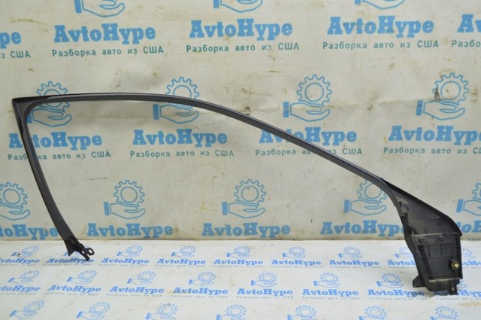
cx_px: 240
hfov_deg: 62.0
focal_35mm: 30
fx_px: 400
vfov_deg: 43.5
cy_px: 160
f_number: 5.6
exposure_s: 1/20
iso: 400
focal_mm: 20
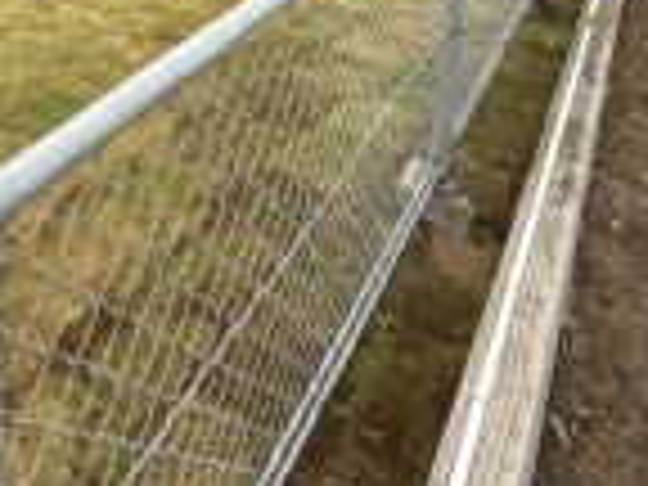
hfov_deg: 41.6
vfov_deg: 28.4
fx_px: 730
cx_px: 0
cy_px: -184
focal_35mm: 39
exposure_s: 1/150
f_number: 2.2
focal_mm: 2.22
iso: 64
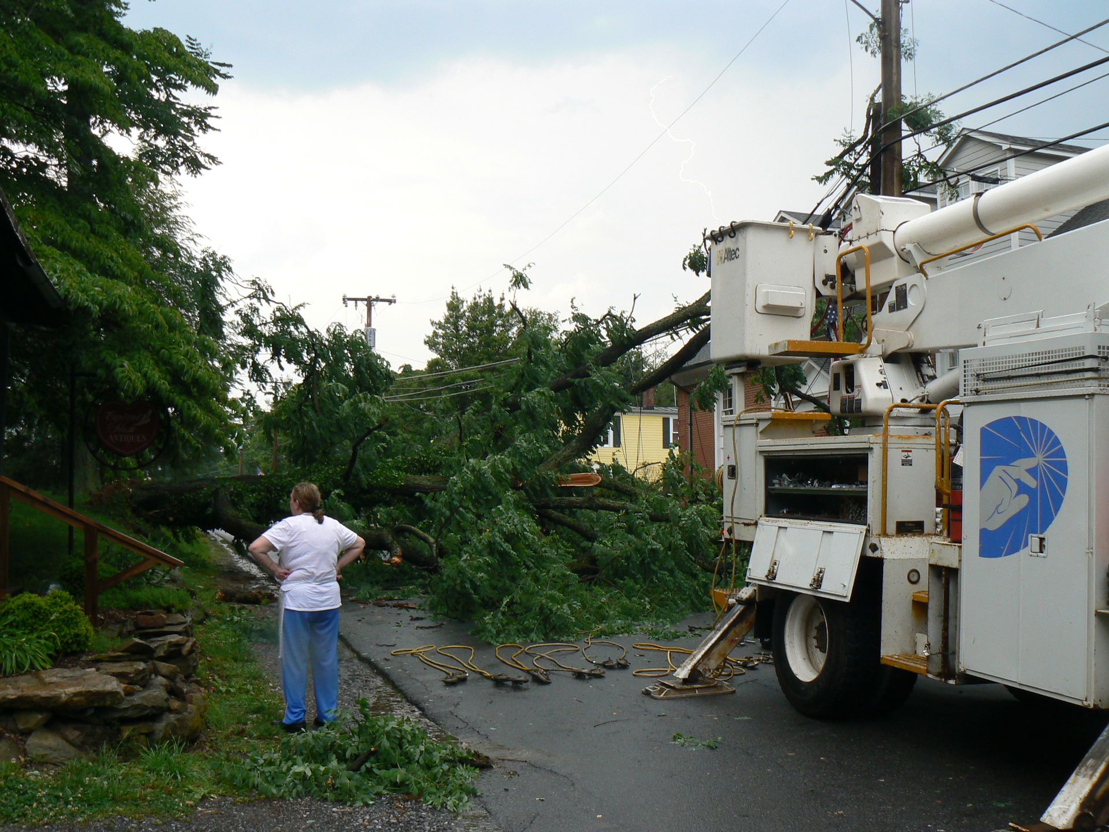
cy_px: 416
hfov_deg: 51.4
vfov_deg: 39.7
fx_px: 1153
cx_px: 554
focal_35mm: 36
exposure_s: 1/200
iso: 80
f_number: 5.6
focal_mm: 6
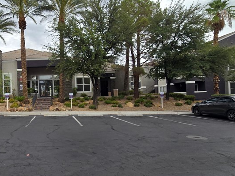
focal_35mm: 25
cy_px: 96
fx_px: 170
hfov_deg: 64.0
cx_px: 51
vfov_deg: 54.8
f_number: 2.2
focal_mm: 2.2
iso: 50
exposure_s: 1/1272
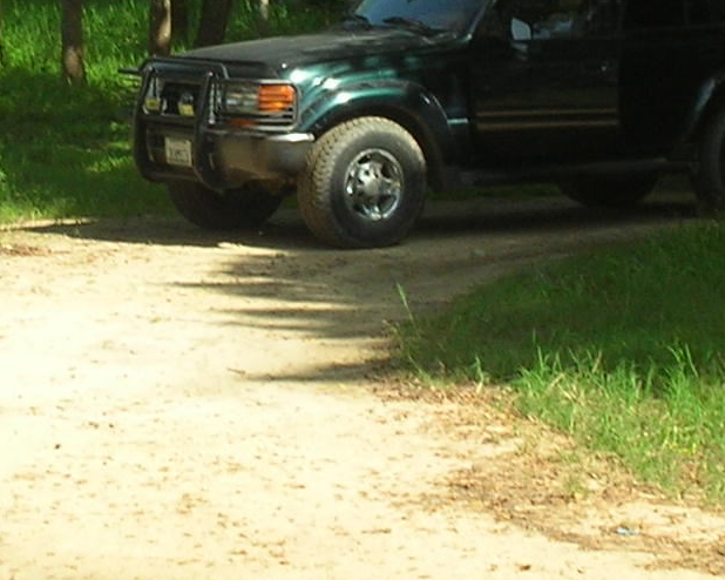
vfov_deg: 7.1
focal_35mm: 217
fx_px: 4655
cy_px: 73
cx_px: 222
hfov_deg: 8.9
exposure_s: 1/259
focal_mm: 8.8
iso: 50
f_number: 3.7
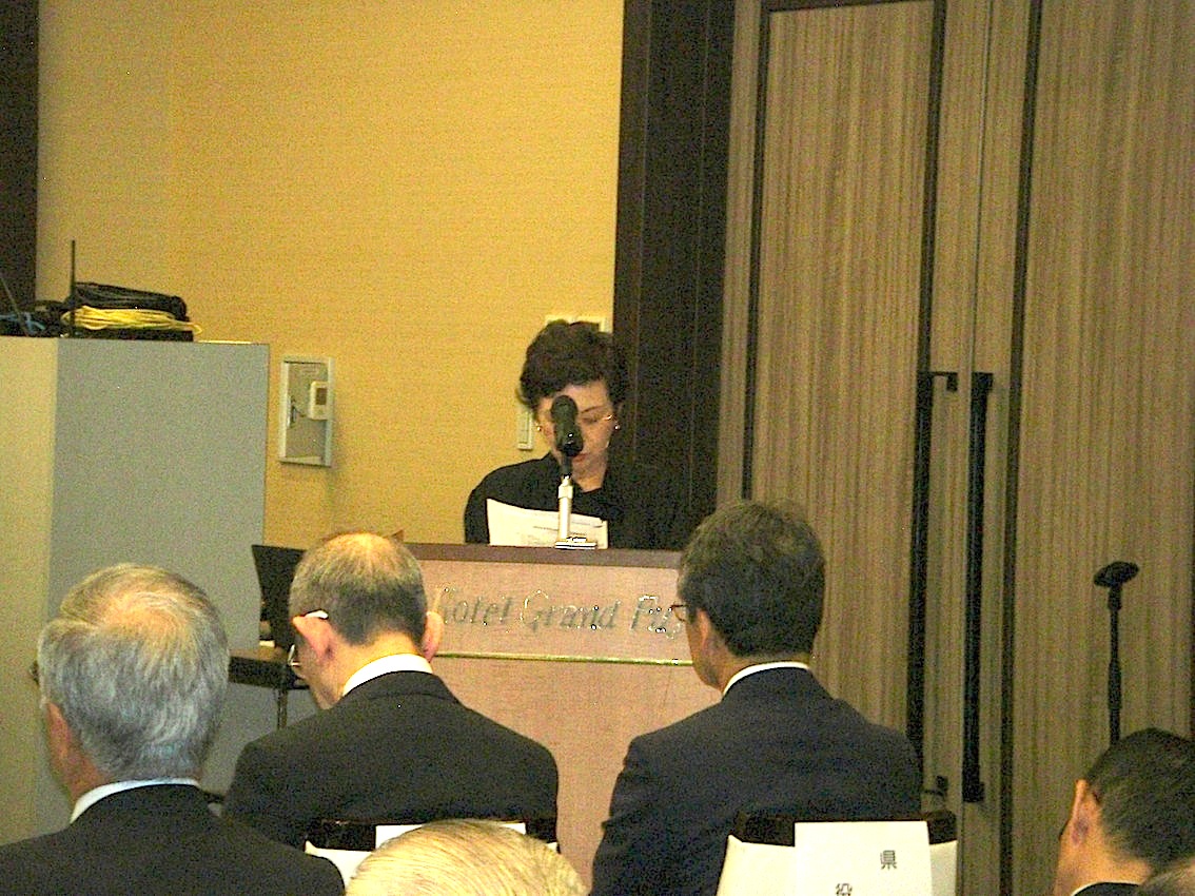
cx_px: 598
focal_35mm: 152
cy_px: 448
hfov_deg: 13.0
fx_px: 5246
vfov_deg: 9.8
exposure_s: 1/60
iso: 200
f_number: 4.4
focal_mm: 25.2
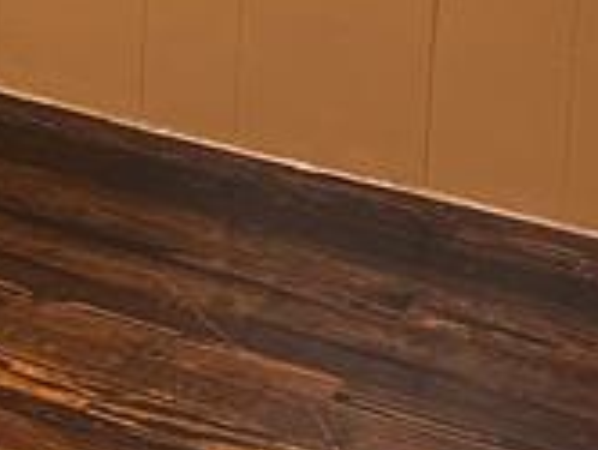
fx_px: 2560
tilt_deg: -12.5
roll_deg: +1.2
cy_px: -360
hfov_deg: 12.0
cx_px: -544
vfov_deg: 9.6
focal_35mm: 148
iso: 320
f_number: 1.78
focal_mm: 6.86
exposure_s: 1/60
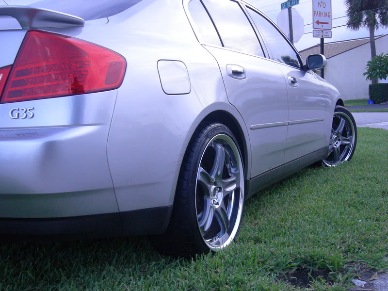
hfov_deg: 42.9
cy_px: 146
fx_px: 493
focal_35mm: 44
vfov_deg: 32.9
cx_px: 194
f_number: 2.9
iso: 400
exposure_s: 1/844
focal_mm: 9.1
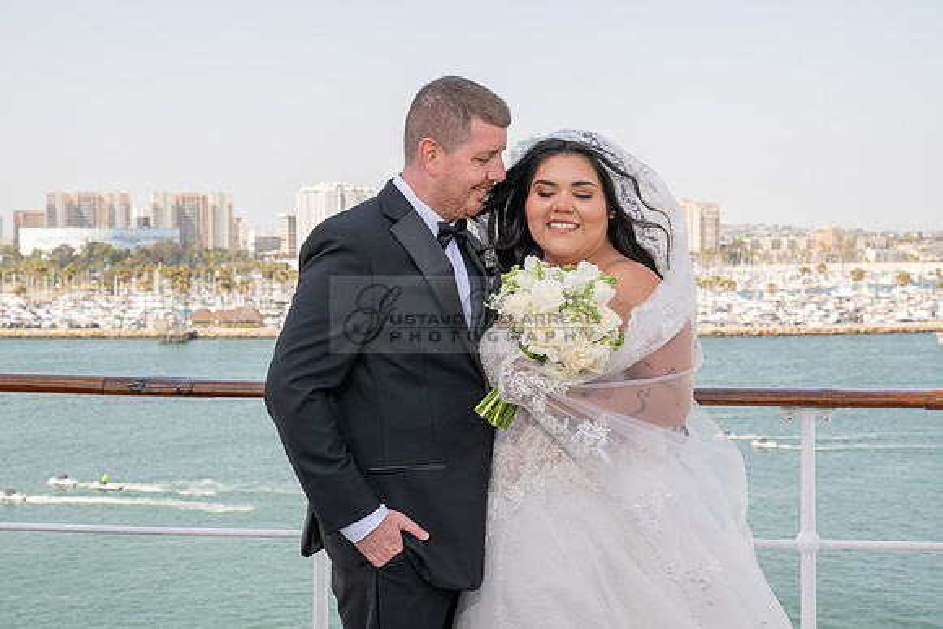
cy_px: 314
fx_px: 1572
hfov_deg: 33.4
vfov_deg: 22.6
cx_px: 472
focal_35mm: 60
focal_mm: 60
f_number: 9
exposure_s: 1/200
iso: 200
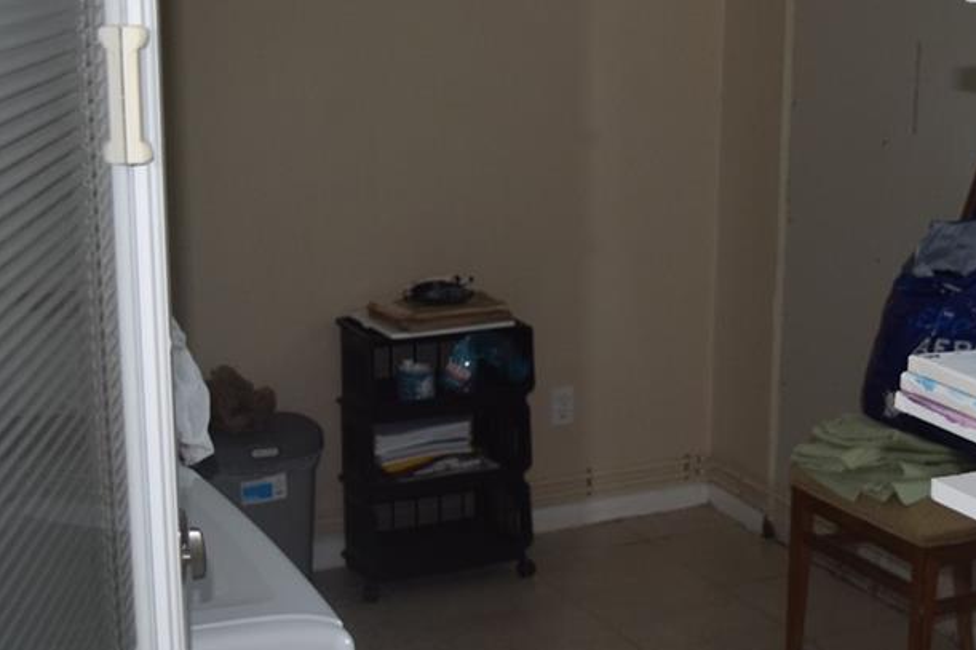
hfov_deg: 31.6
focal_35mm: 63
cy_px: 311
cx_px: 688
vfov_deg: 21.6
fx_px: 1703
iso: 800
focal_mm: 25
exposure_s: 1/80
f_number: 4.5
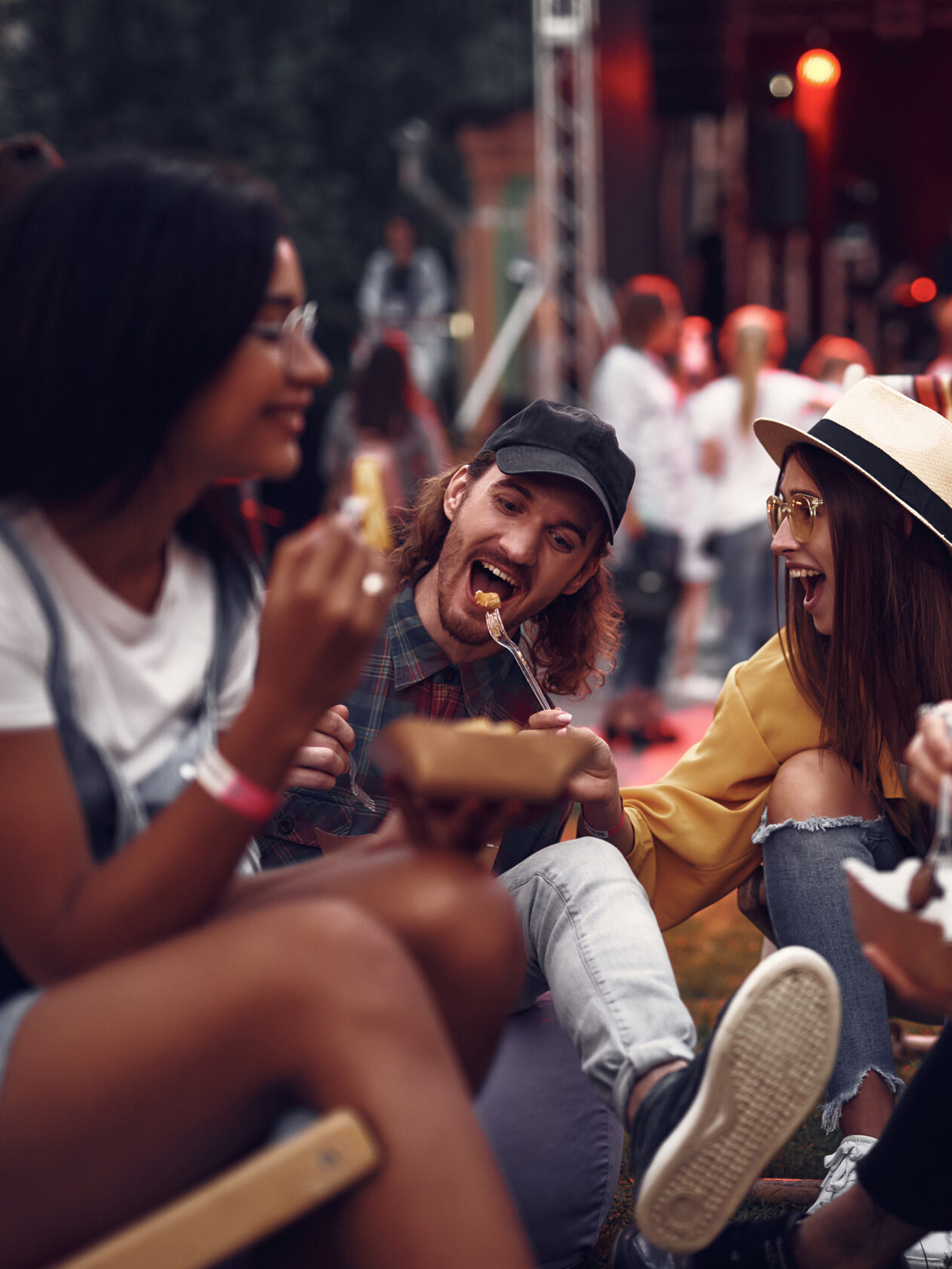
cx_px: 747
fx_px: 2677
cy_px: 631
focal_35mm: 73
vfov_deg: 26.7
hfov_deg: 20.0
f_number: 1.4
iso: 400
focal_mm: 50
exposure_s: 1/160
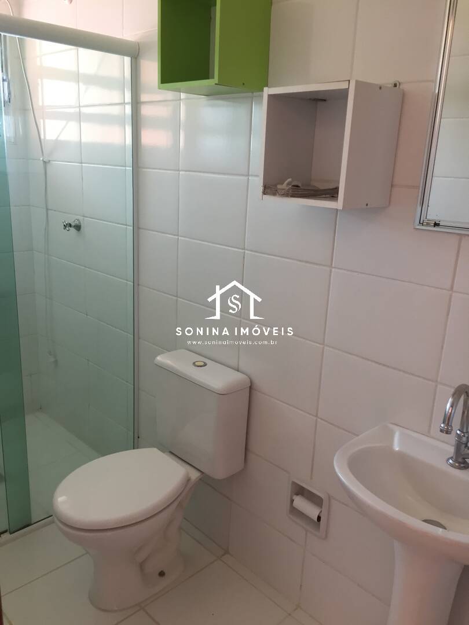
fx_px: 524
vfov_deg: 61.7
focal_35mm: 29
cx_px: 234
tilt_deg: -13.8
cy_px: 312
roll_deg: -3.1
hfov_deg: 48.2
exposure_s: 1/30
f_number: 2.2
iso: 64
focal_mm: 4.15
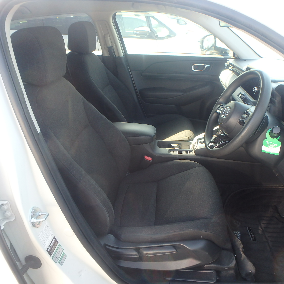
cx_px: 160
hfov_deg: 62.7
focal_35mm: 25
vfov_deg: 62.9
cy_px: 142
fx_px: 232
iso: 125
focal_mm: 3.7
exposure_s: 1/80
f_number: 3.5
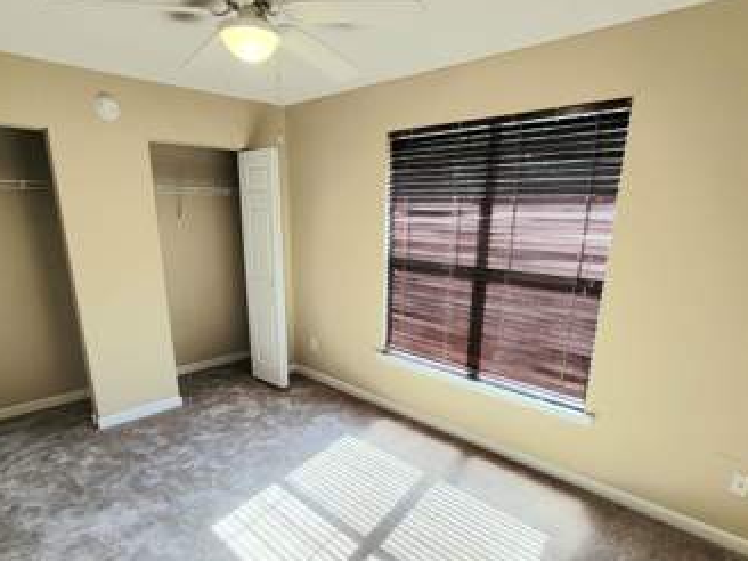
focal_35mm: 19
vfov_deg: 67.6
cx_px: 376
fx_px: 411
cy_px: 351
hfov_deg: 84.7
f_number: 2.2
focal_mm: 2.2
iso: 100
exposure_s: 1/120
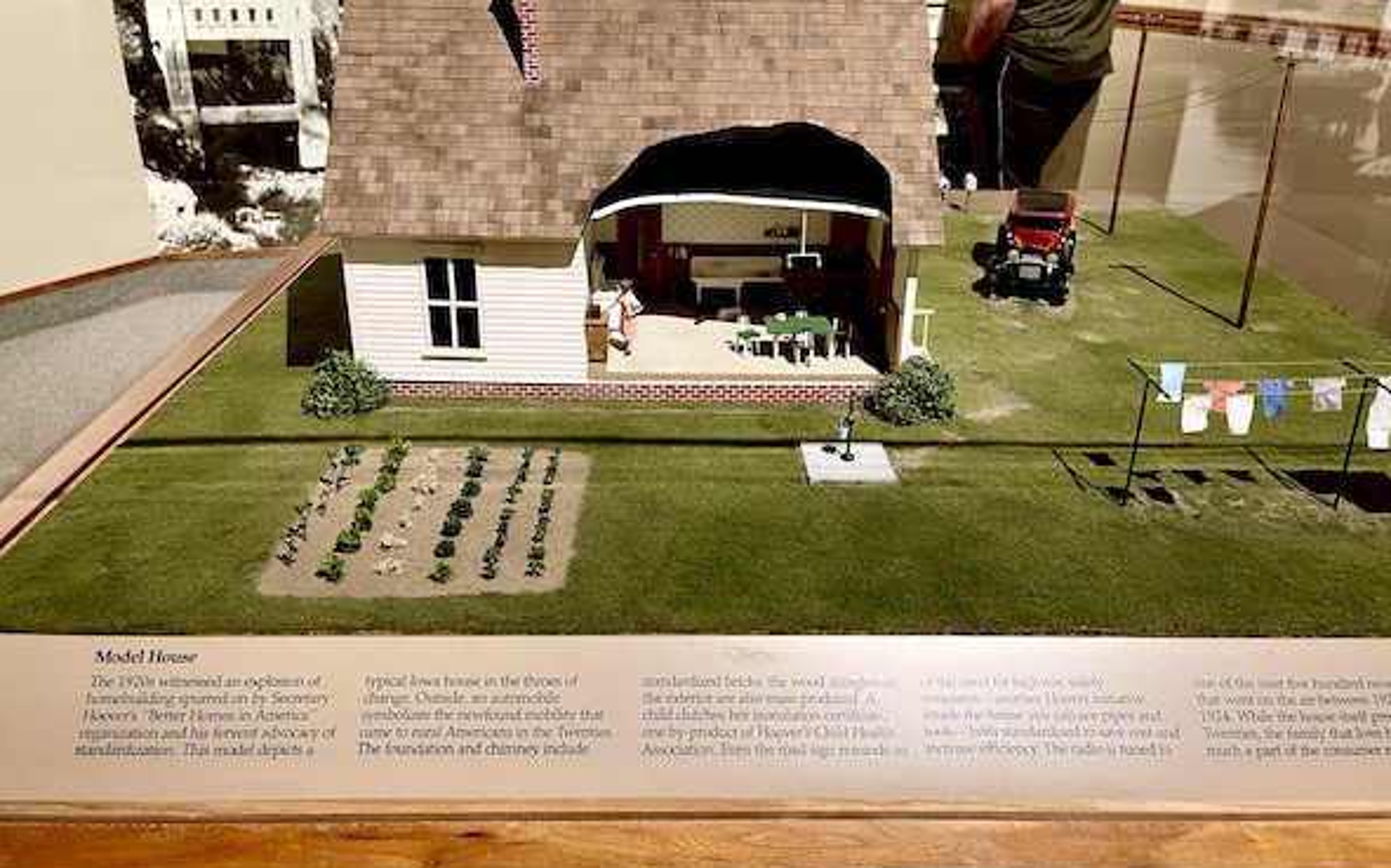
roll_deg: +0.4
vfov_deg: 44.5
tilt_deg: -25.0
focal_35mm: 28
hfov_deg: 66.5
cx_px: 704
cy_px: 412
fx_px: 1061
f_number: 1.6
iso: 400
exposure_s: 1/60
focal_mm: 5.1
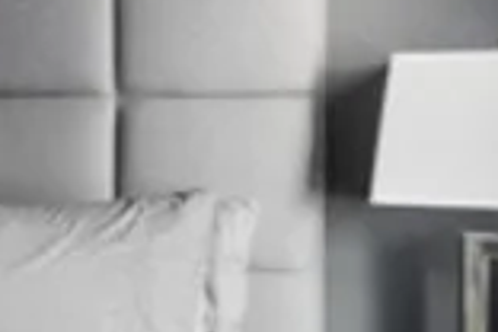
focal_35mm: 86
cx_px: -549
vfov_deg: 15.9
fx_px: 1190
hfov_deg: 16.6
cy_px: 128
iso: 320
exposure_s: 1.3
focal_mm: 16
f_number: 9
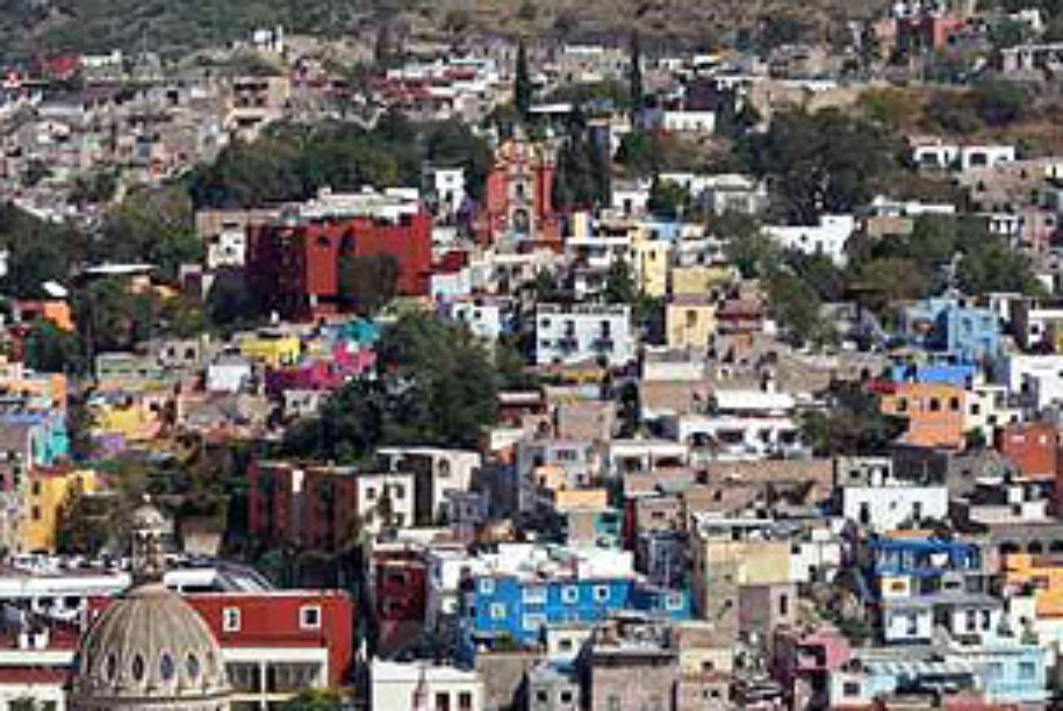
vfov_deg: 8.9
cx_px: 554
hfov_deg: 13.2
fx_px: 4581
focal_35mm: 155
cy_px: 270
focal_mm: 70
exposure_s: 1/250
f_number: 13
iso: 100
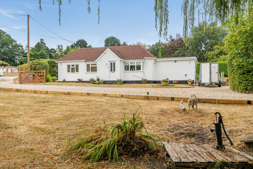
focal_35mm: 30
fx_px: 211
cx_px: 126
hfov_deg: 61.9
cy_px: 84
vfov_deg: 43.6
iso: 400
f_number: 8
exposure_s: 1/320
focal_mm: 20
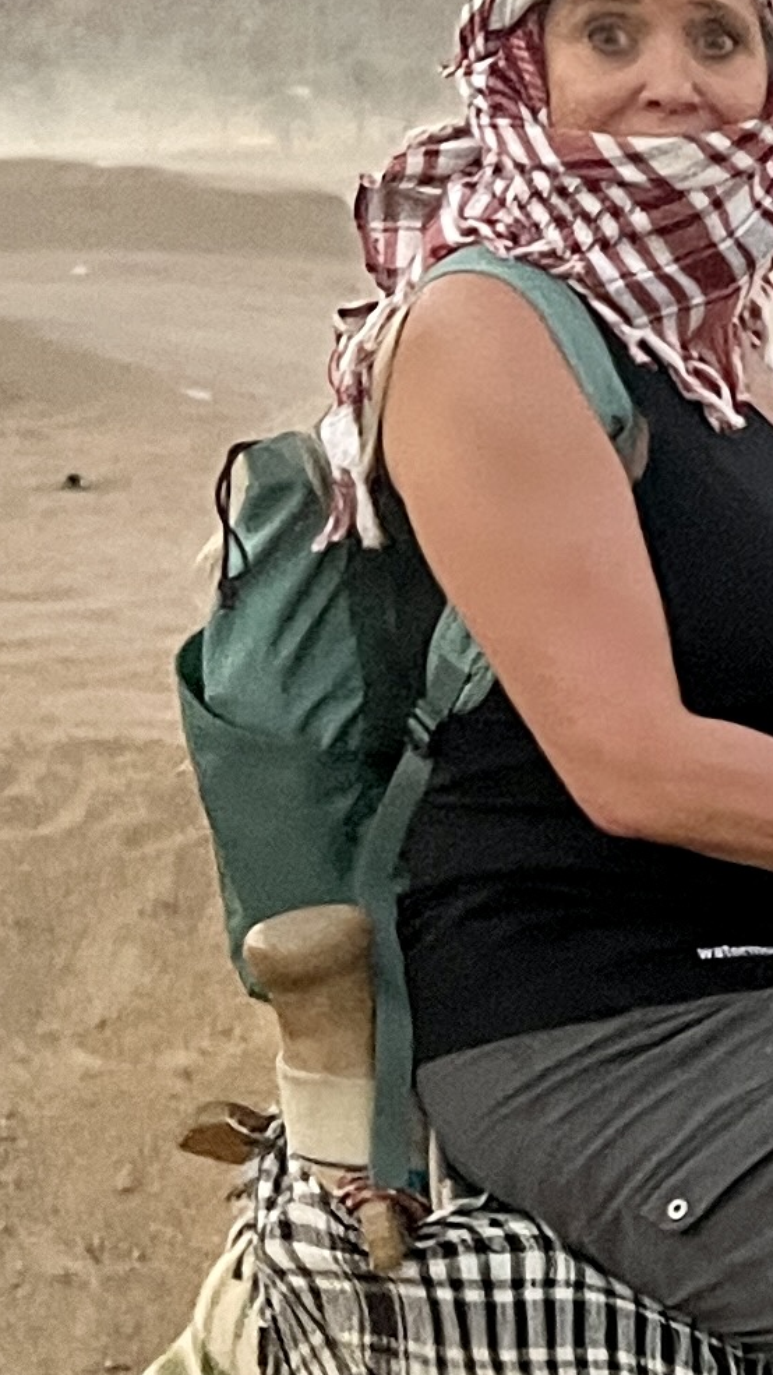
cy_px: 773
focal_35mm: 116
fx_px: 4227
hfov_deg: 8.6
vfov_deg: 18.5
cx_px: 2330
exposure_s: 1/60
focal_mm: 5.1
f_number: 1.6
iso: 400
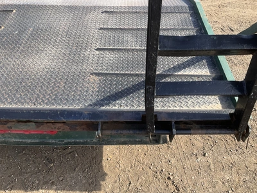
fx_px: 215
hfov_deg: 61.7
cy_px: 96
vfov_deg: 48.2
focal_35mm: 29
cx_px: 128
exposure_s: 1/346
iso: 25
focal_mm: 3
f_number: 1.8
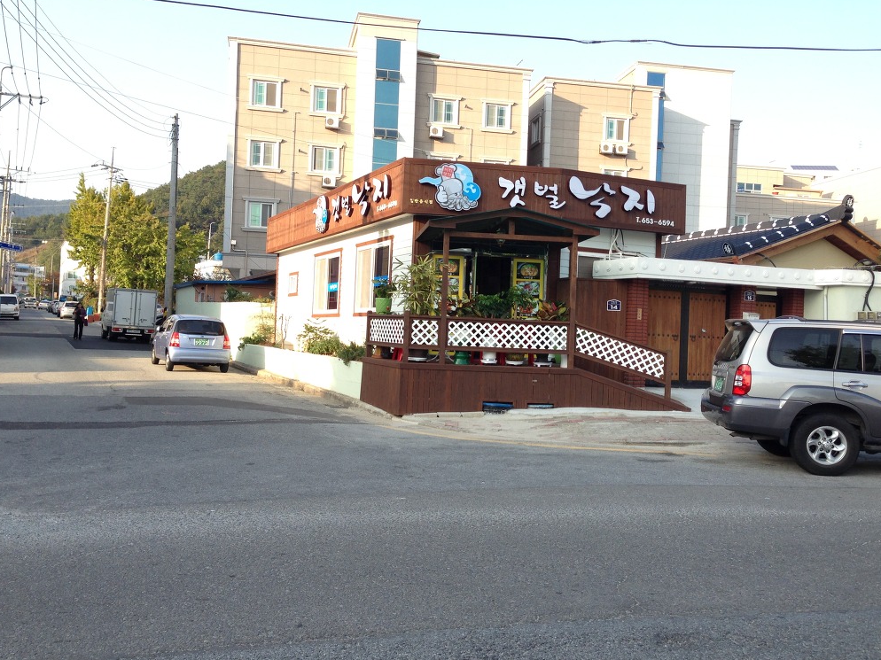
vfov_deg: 41.8
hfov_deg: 54.0
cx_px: 443
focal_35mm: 34
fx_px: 865
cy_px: 327
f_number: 2.4
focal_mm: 4.12
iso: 50
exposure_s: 1/306
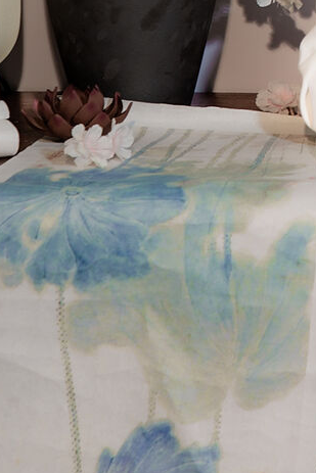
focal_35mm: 272
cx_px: 568
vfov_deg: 7.4
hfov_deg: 5.0
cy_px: -220
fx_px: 3578
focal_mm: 70
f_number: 4
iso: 200
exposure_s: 1/100
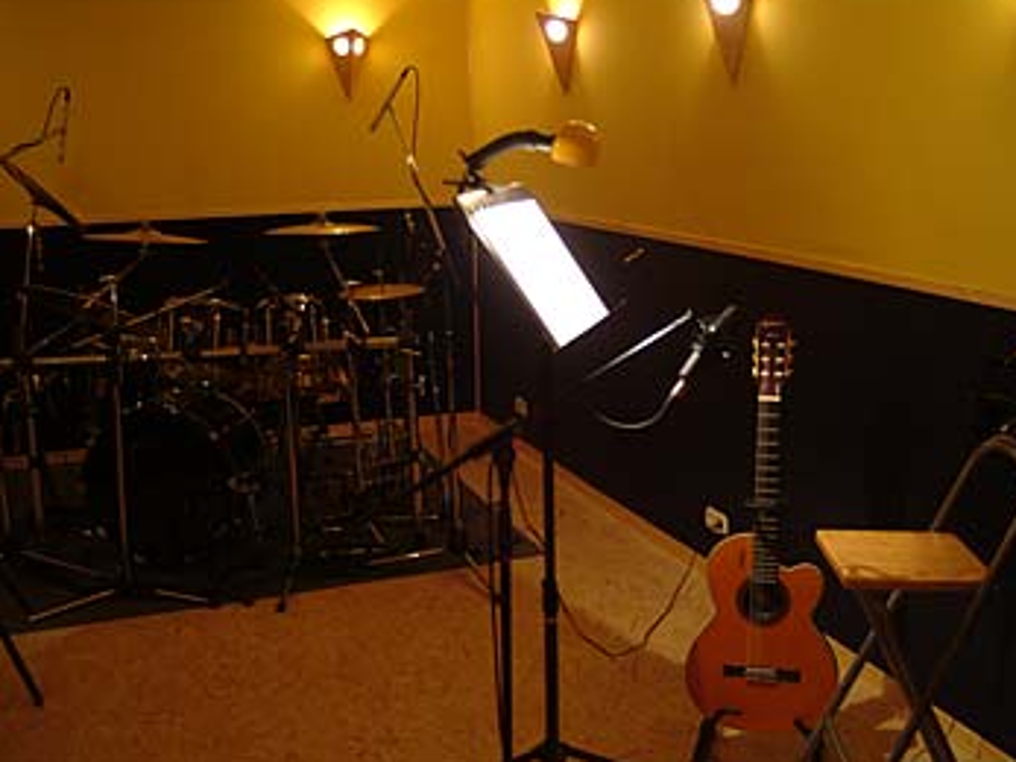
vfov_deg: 35.9
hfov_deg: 46.8
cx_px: 536
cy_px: 372
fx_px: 1174
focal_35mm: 40
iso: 200
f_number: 3.3
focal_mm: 24
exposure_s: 1/6
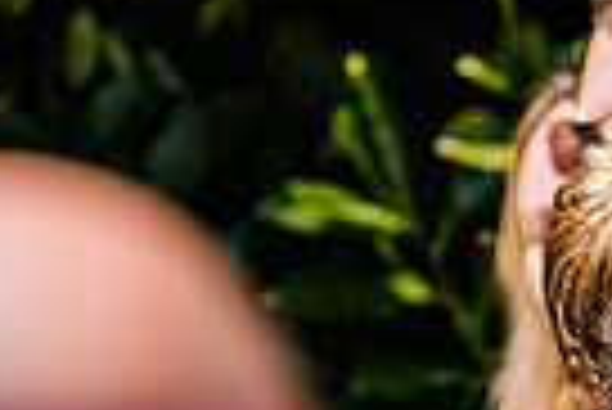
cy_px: 552
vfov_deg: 1.8
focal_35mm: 767
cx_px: 1174
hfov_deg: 2.7
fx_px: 13053
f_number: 5
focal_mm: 180
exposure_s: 1/1000
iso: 320
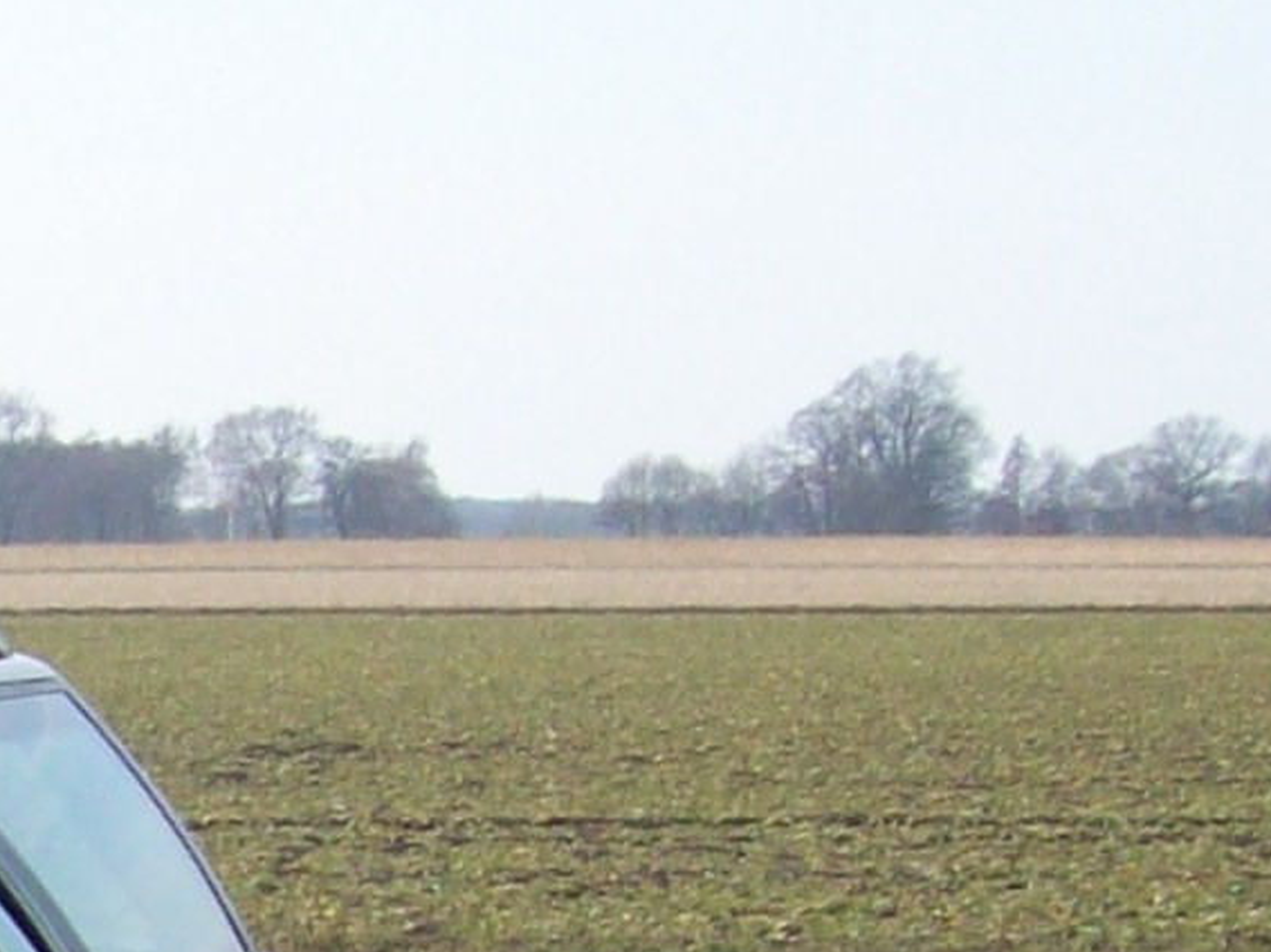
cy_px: 1848
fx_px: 6643
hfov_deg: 10.2
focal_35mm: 181
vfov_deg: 7.9
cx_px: -1154
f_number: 4.8
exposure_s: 1/290
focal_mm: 6
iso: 80
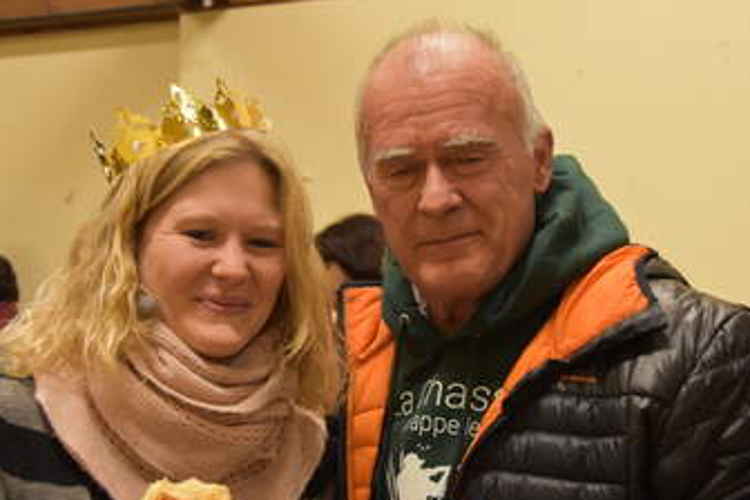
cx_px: 371
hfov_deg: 30.5
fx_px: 1375
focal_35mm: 66
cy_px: 288
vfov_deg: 20.6
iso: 2000
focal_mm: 32
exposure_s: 1/60
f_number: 4
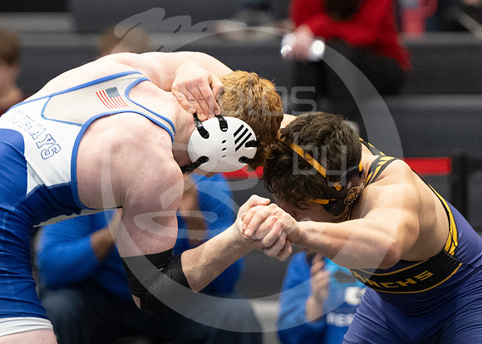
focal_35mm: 426
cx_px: 275
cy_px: 160
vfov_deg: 3.4
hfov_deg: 4.7
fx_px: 5830
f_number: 2.8
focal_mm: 150
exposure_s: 1/1000
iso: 3200
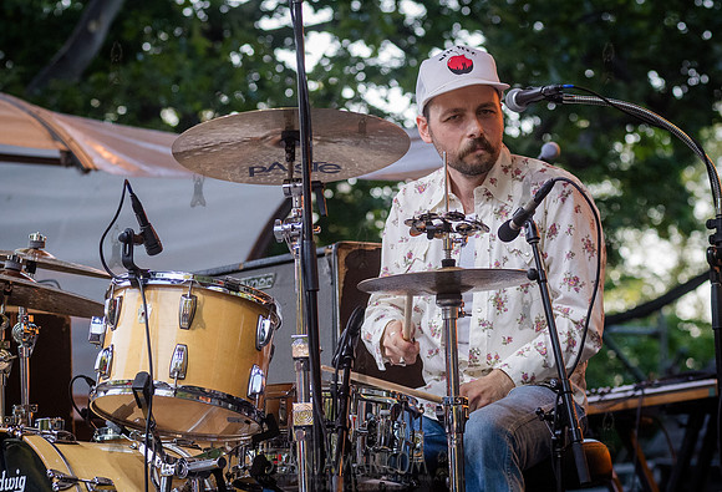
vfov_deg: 8.3
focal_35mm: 168
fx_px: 3399
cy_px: 215
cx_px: 306
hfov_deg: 12.1
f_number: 4.5
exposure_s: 1/800
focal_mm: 100
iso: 2000
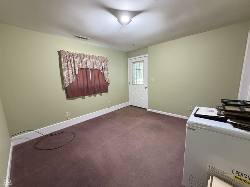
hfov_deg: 102.1
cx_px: 125
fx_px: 101
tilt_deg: -9.4
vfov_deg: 85.7
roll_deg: +2.3
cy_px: 94
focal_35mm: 14
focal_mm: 2.22
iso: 250
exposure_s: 1/120
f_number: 2.2
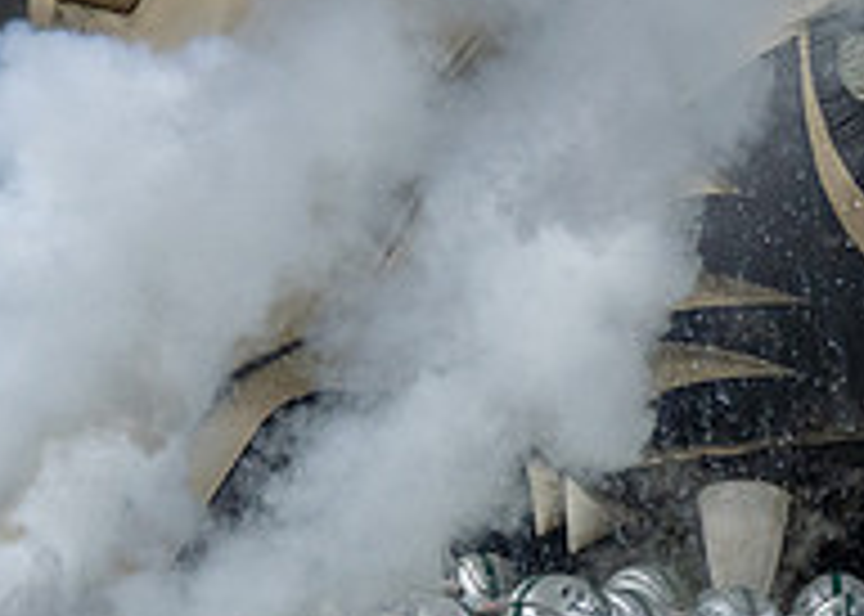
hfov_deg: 7.0
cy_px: 680
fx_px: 6991
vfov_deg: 5.0
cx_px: 1344
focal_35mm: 285
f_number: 2.8
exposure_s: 1/1250
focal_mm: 70
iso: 1600
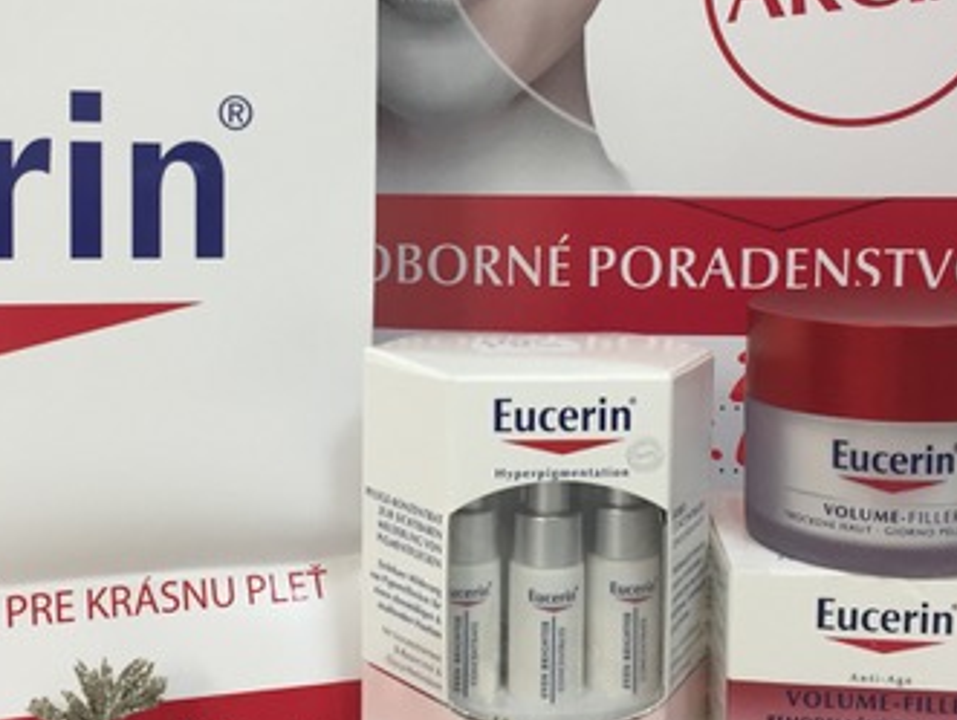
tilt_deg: -8.0
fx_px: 1550
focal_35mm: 56
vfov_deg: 26.1
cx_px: 376
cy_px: 275
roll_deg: -1.3
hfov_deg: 34.2
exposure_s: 1/33
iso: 40
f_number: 2.2
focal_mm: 4.15
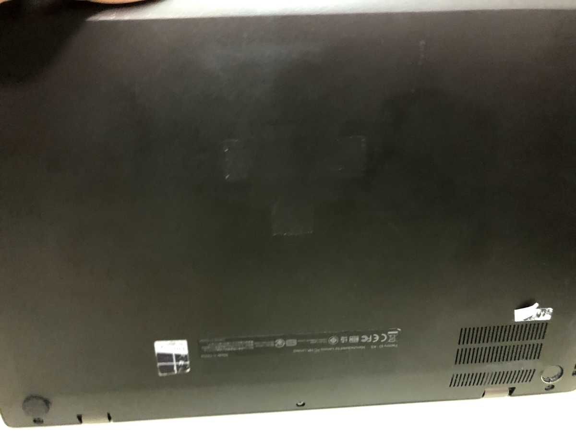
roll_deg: +2.2
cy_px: 216
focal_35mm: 28
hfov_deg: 63.4
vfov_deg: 49.7
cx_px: 288
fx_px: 466
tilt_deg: -30.6
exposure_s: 1/4
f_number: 1.8
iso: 160
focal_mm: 3.99
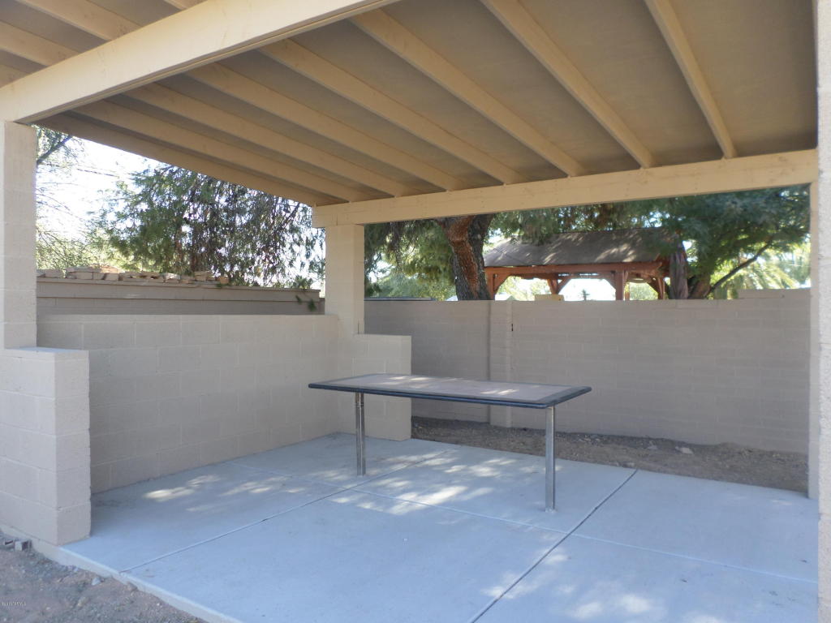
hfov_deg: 69.4
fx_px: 600
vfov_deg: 54.9
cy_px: 312
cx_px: 416
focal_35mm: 25
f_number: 2.5
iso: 80
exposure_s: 1/125
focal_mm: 4.5
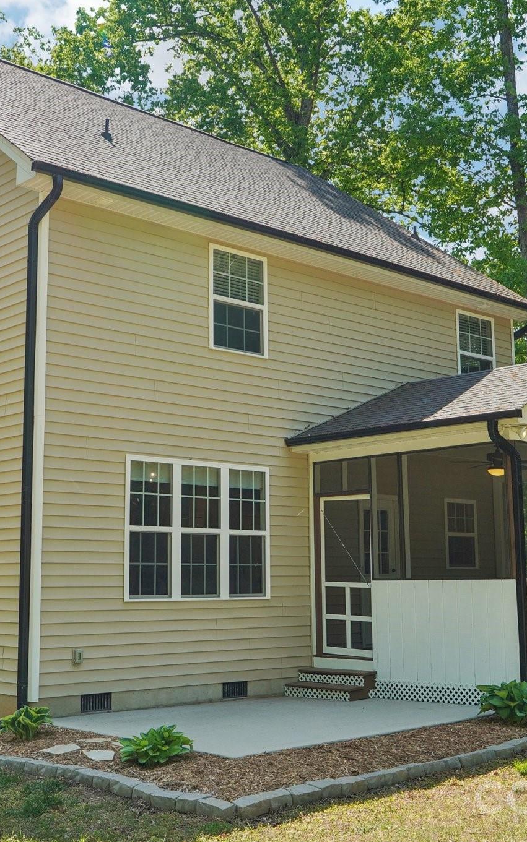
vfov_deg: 43.5
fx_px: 1057
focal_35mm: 46
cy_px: 422
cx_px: 213
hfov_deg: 27.9
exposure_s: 1/45
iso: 100
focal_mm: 20
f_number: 8
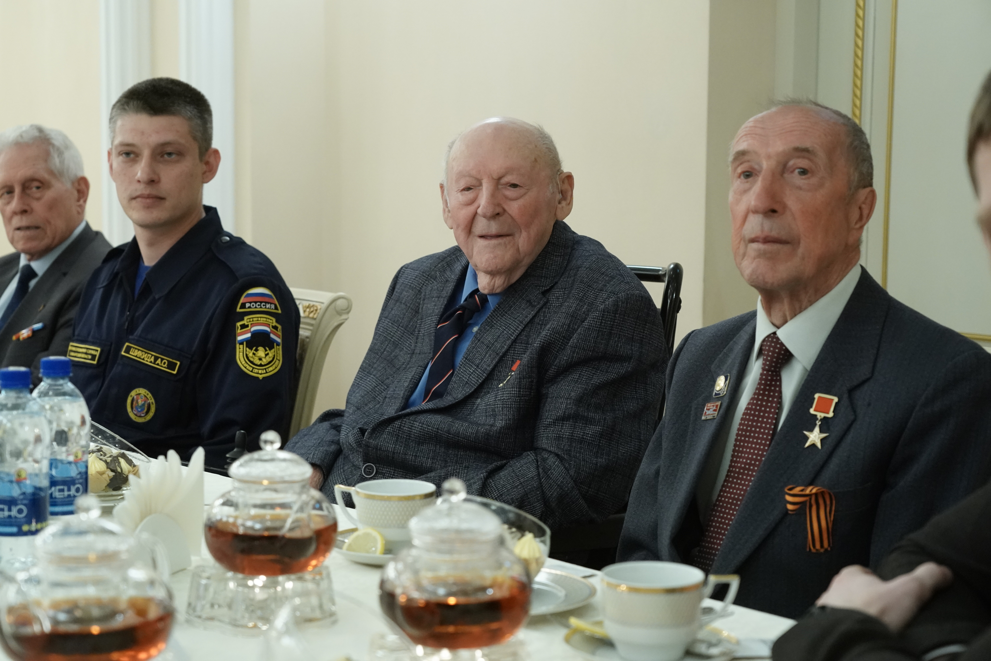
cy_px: 330
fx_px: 1596
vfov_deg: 23.4
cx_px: 496
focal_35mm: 58
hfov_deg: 34.5
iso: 5000
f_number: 5
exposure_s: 1/160
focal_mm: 58
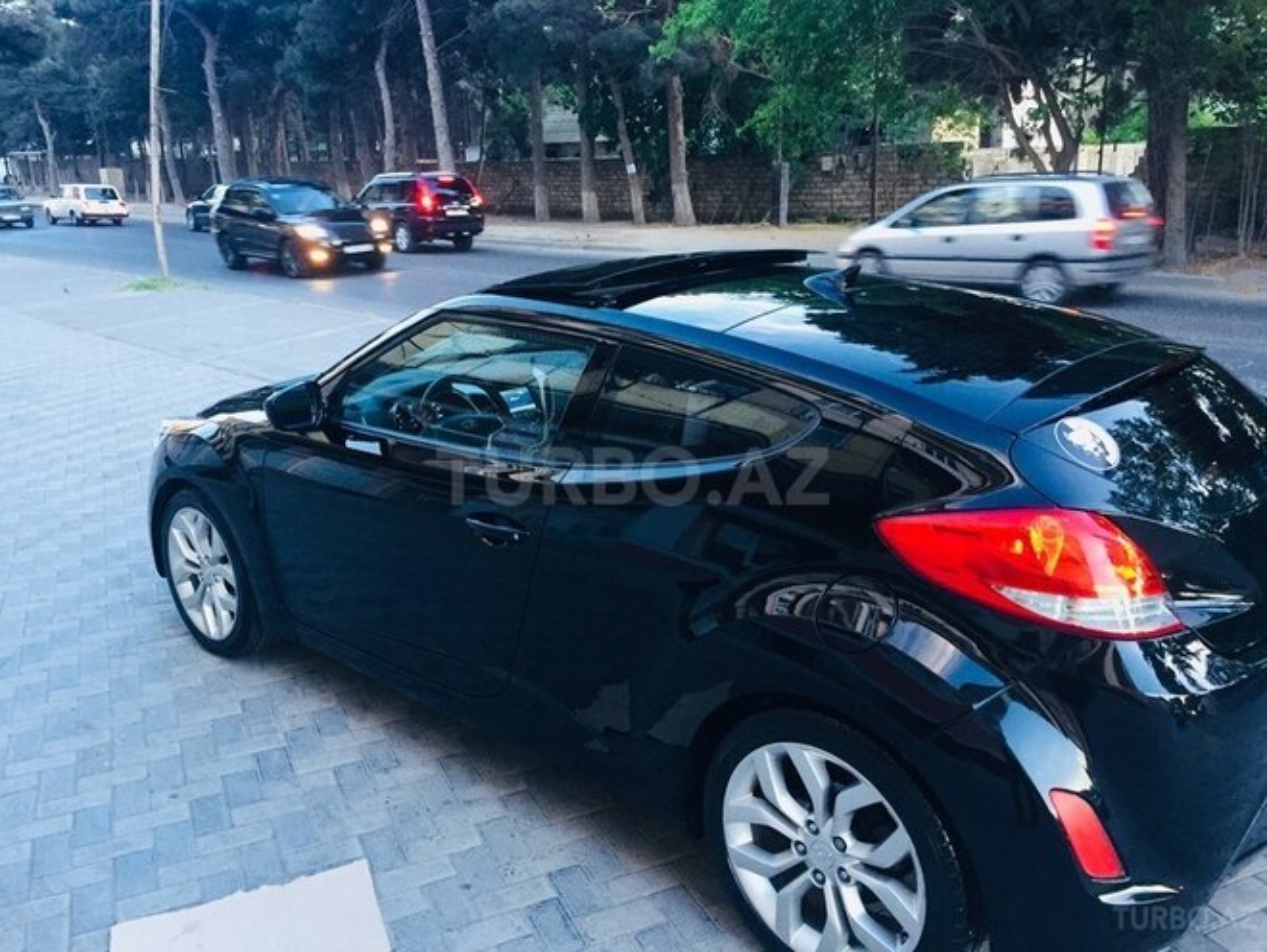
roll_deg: -1.6
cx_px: 634
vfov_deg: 48.3
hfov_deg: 61.6
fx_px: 1062
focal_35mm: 29
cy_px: 476
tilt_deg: -14.2
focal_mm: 4.15
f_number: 2.2
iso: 160
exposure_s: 1/33
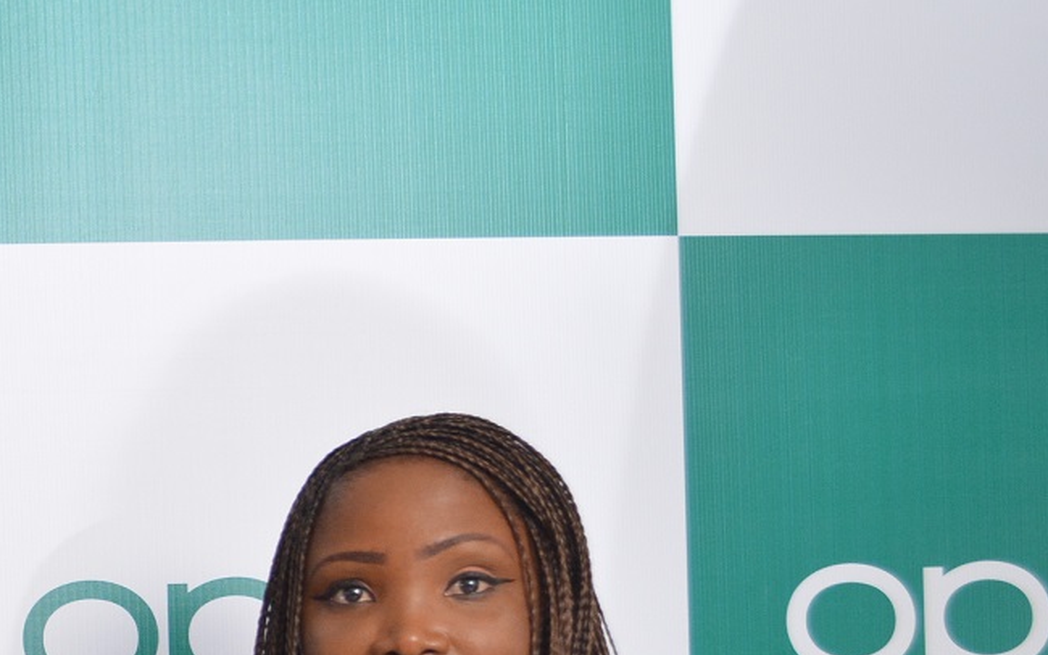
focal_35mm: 110
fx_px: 3141
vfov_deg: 11.6
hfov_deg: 17.7
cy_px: 852
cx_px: -335
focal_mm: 26
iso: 800
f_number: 4.5
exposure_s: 1/40
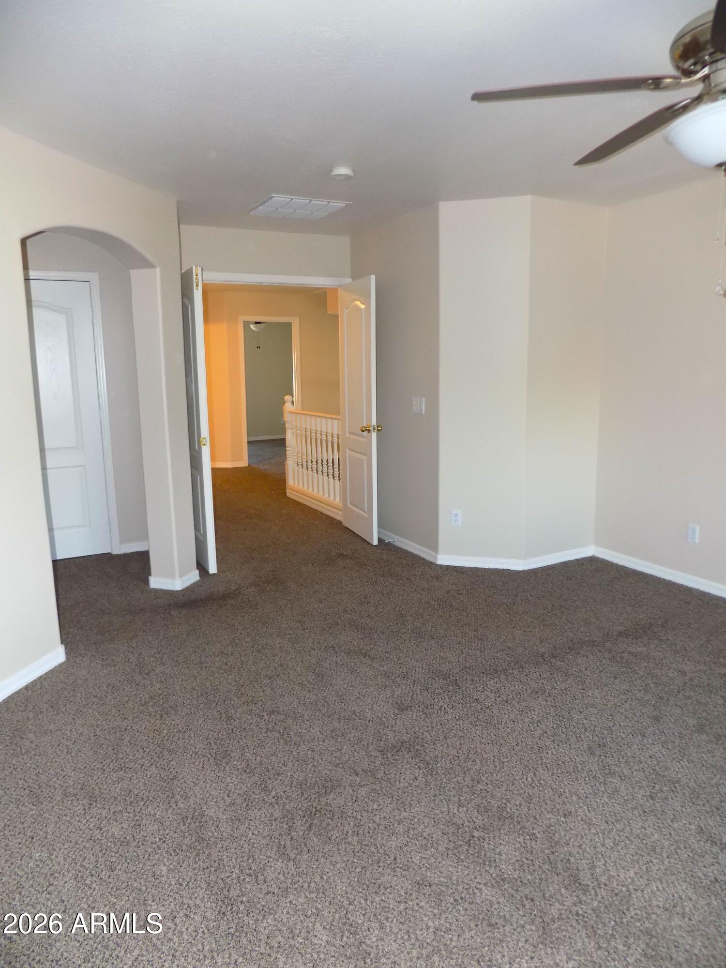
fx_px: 643
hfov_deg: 58.9
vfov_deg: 73.9
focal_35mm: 23
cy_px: 484
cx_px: 363
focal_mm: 4
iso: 220
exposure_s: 1/30
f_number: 3.1
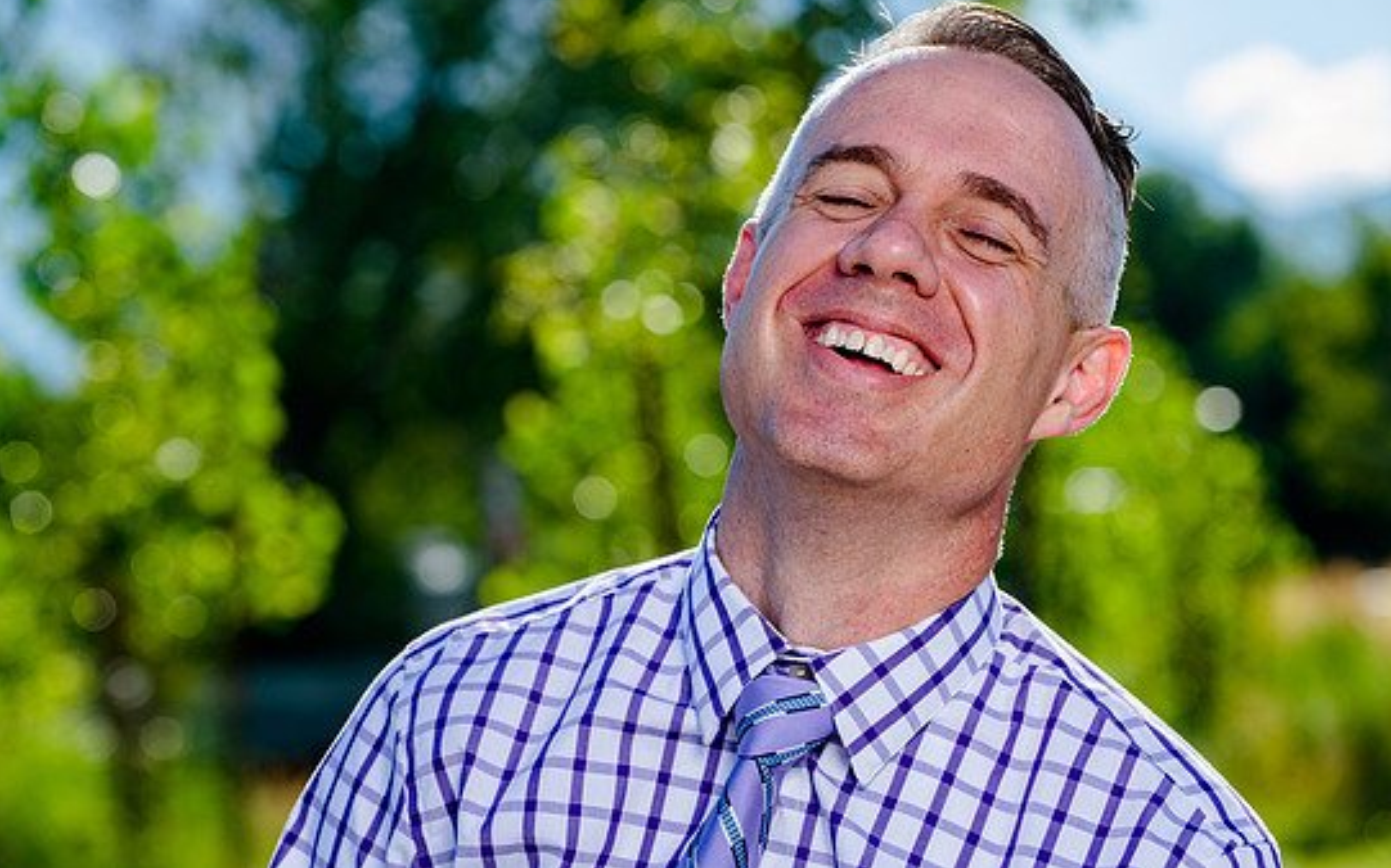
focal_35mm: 153
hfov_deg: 13.7
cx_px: 699
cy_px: 374
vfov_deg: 8.6
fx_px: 5800
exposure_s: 1/400
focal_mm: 140
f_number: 7.1
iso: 200
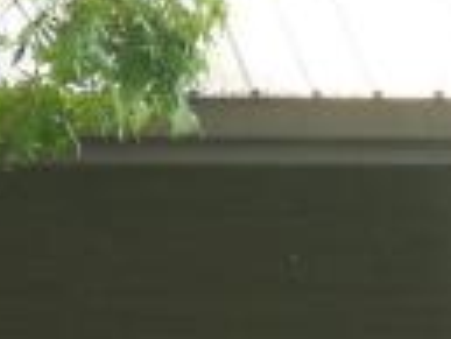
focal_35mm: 396
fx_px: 5164
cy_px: 675
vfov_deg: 3.7
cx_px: 280
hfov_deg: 5.0
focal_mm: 8.9
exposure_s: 1/125
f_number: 4
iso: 125
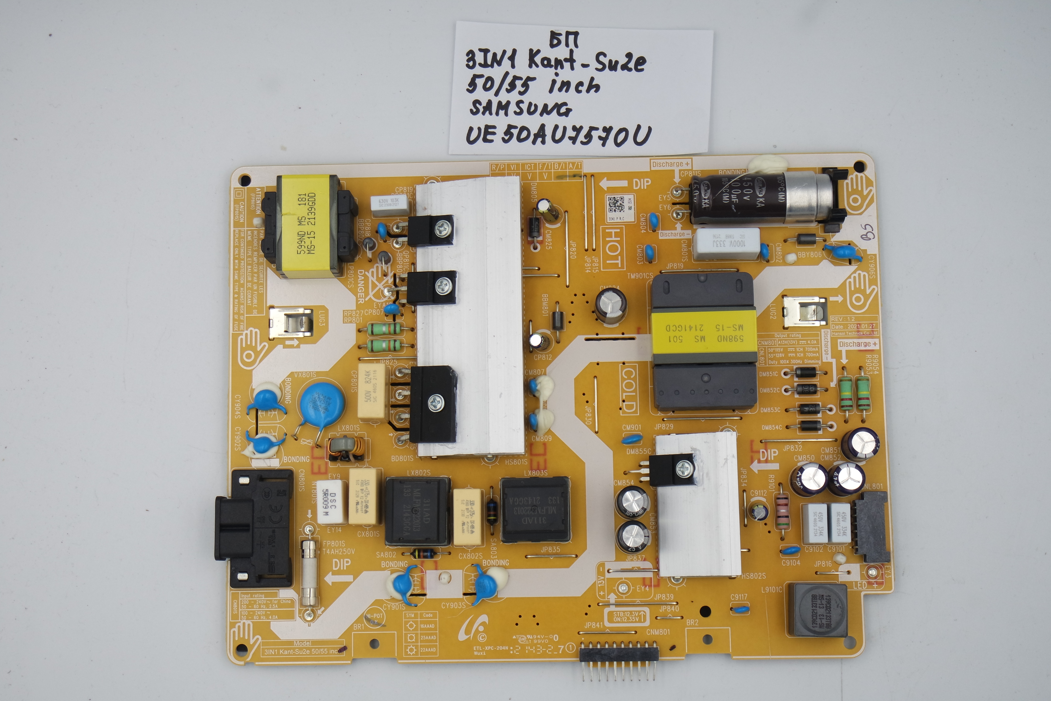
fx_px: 1576
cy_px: 350
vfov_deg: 25.1
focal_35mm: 54
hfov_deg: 36.9
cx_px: 526
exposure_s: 1/125
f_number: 5
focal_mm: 20
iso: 160
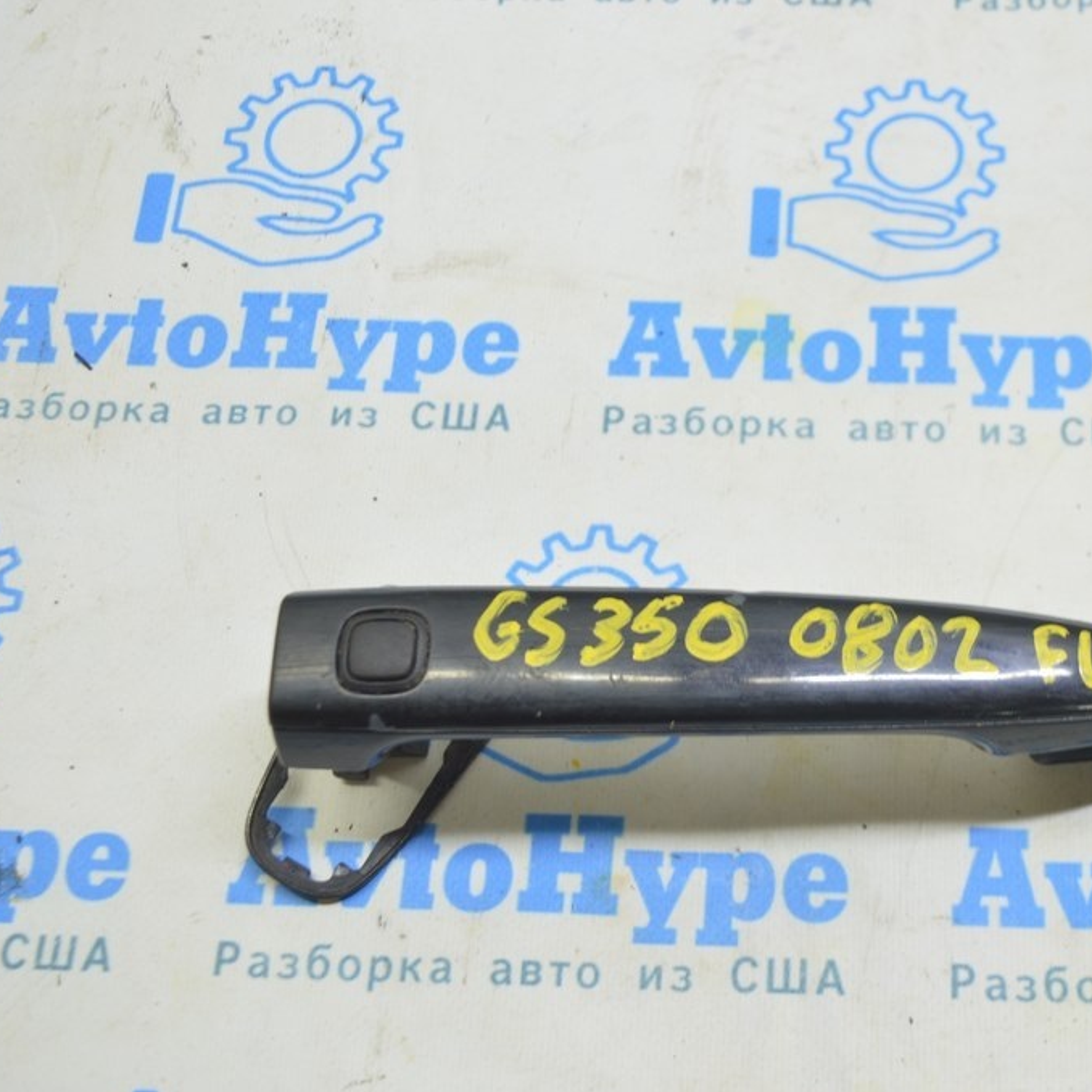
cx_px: 802
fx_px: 1785
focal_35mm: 50
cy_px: 547
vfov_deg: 34.0
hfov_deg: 33.4
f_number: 5.6
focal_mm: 26
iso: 400
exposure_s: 1/20
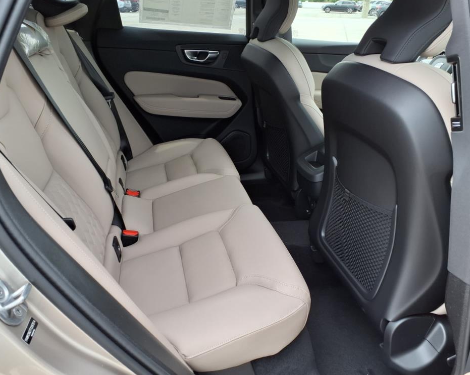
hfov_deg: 60.4
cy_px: 189
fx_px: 403
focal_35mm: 29
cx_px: 223
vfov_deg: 49.9
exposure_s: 1/200
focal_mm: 3.58
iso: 40
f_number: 1.9
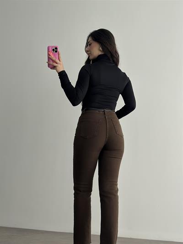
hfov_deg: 30.3
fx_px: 338
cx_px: 92
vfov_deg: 39.6
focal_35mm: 48
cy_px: 122
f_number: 1.78
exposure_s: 1/980
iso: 80
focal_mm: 6.86
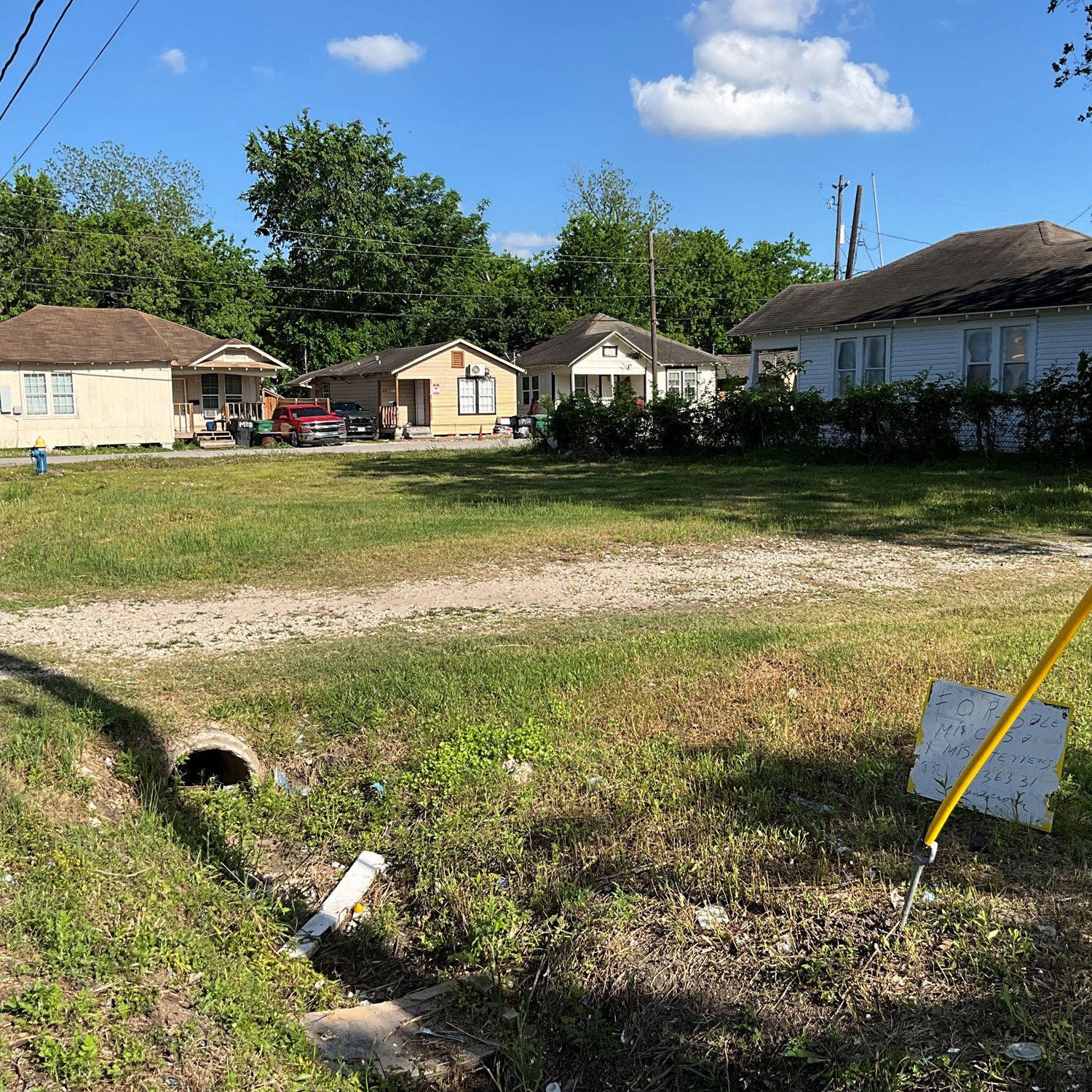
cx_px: 558
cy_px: 541
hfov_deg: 47.2
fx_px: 1249
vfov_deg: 47.2
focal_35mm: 35
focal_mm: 3
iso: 25
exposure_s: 1/1848
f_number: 1.8
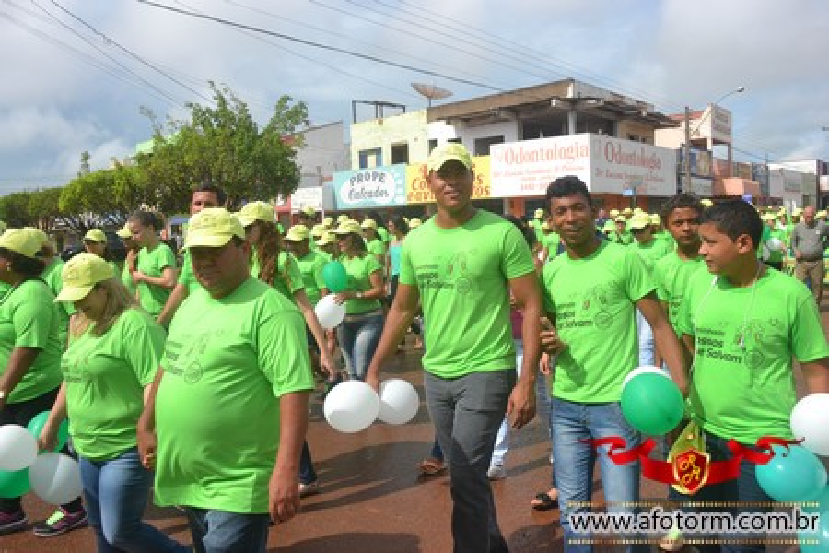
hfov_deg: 61.9
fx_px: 691
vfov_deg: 43.6
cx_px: 414
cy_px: 276
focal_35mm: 30
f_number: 9
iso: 100
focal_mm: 20
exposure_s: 1/320
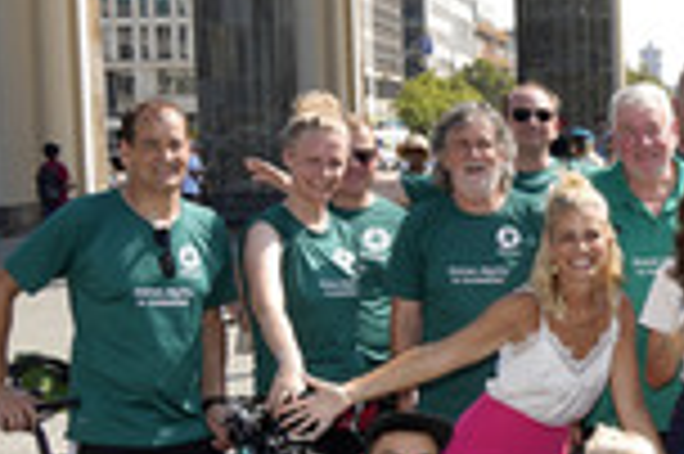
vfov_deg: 16.3
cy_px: 369
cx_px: 808
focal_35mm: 83
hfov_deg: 22.7
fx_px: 1575
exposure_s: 1/200
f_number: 5.6
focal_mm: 28
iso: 64
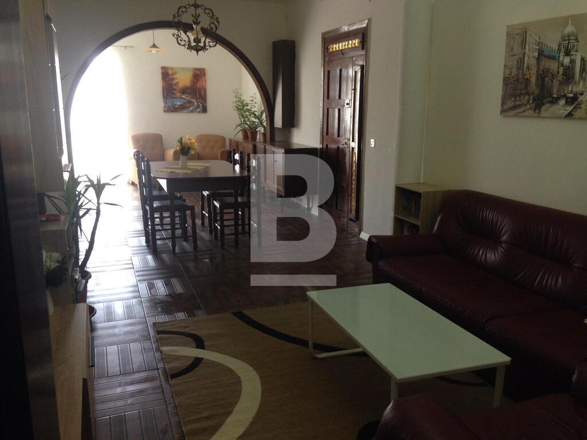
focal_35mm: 33
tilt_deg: -11.0
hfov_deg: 55.4
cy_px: 220
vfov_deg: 42.9
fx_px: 560
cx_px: 294
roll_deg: +0.4
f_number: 2.4
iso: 100
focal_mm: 4.12
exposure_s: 1/20
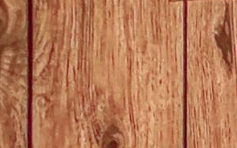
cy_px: -18
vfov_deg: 12.5
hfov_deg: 13.2
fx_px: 665
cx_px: 614
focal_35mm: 103
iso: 1000
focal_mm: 2.22
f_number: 2.2
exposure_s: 1/60
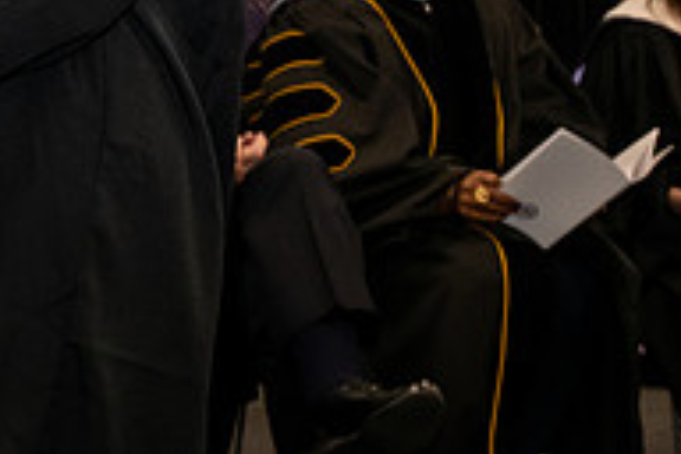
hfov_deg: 9.5
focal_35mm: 211
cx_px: -255
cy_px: -229
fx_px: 3991
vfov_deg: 6.4
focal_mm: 70
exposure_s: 1/200
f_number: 5.6
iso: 2500
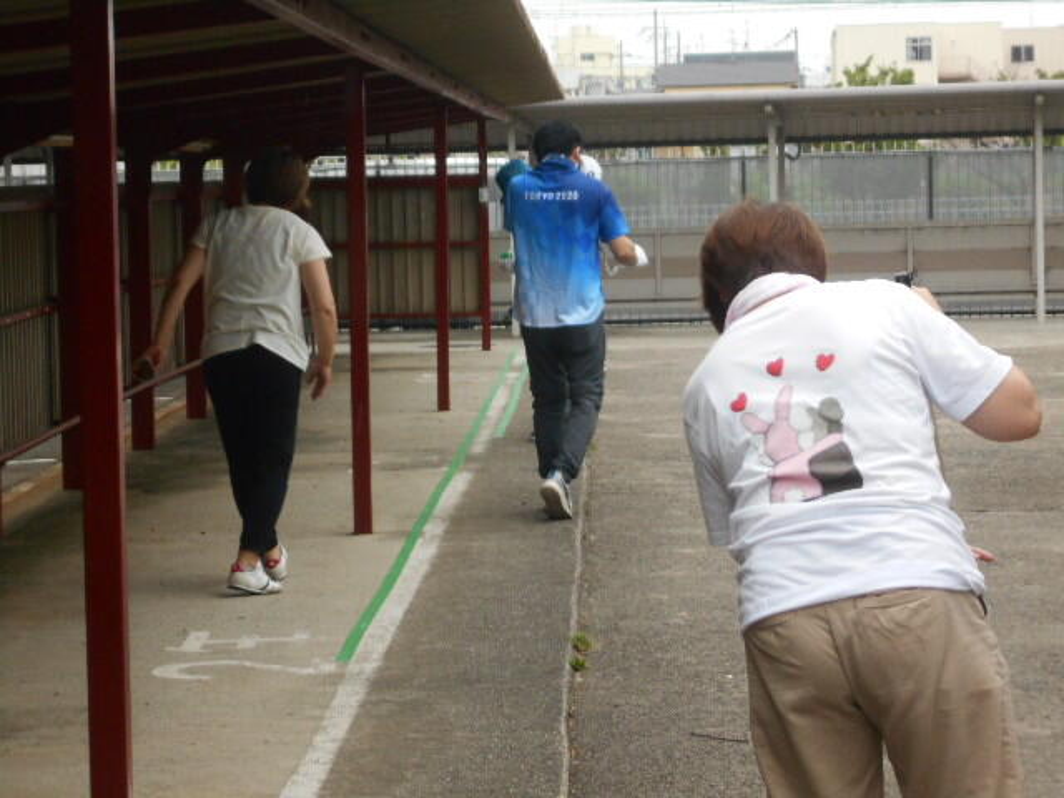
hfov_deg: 17.4
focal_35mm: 113
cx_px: 532
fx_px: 3473
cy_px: 399
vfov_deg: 13.1
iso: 280
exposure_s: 1/250
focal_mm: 20.1
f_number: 6
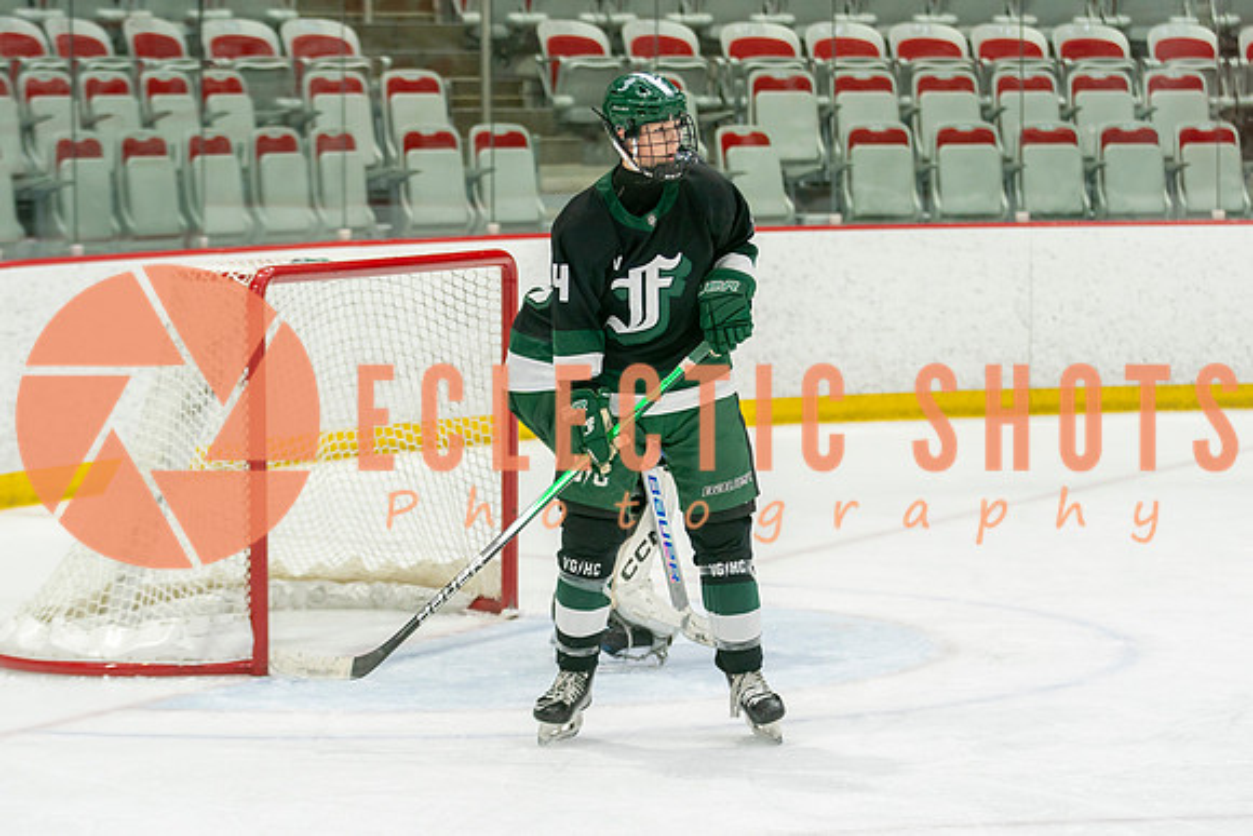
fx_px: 5118
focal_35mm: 147
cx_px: 638
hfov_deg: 14.0
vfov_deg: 9.3
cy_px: 392
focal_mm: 102
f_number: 3.2
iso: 800
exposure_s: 1/640
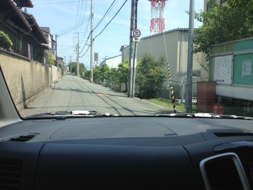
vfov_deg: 42.9
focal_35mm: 33
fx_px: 241
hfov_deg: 55.4
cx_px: 126
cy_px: 95
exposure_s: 1/797
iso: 50
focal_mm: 4.13
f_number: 2.4
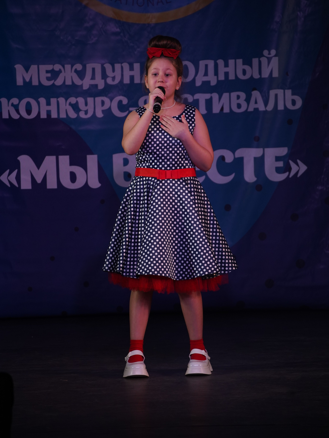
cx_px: 164
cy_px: 222
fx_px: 3093
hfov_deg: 6.1
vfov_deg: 8.1
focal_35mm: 244
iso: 2000
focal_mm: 225
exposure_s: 1/400
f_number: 5.6
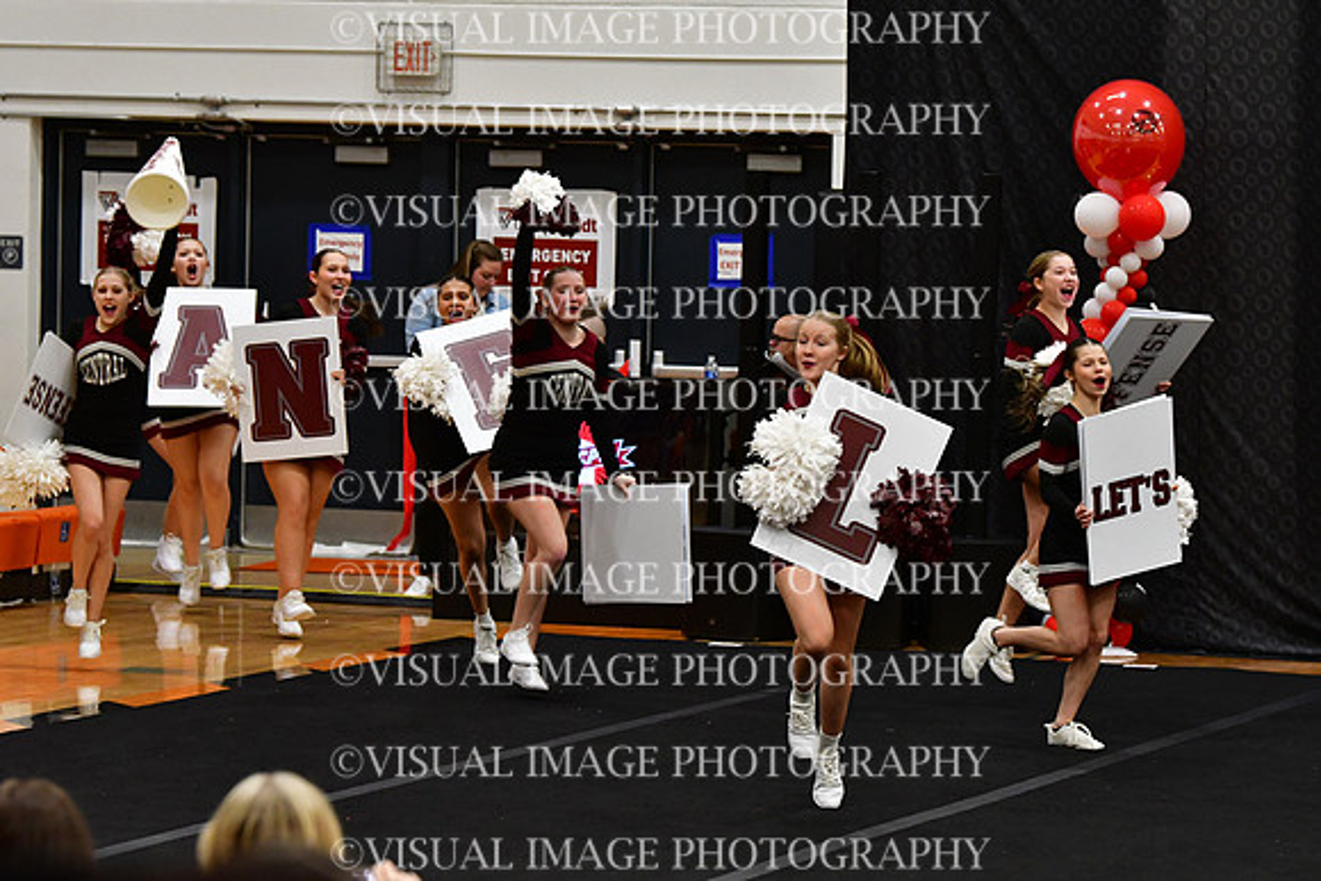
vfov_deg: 8.2
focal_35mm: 168
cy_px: 440
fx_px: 6166
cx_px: 660
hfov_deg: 12.2
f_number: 4
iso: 4000
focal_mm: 112
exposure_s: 1/500
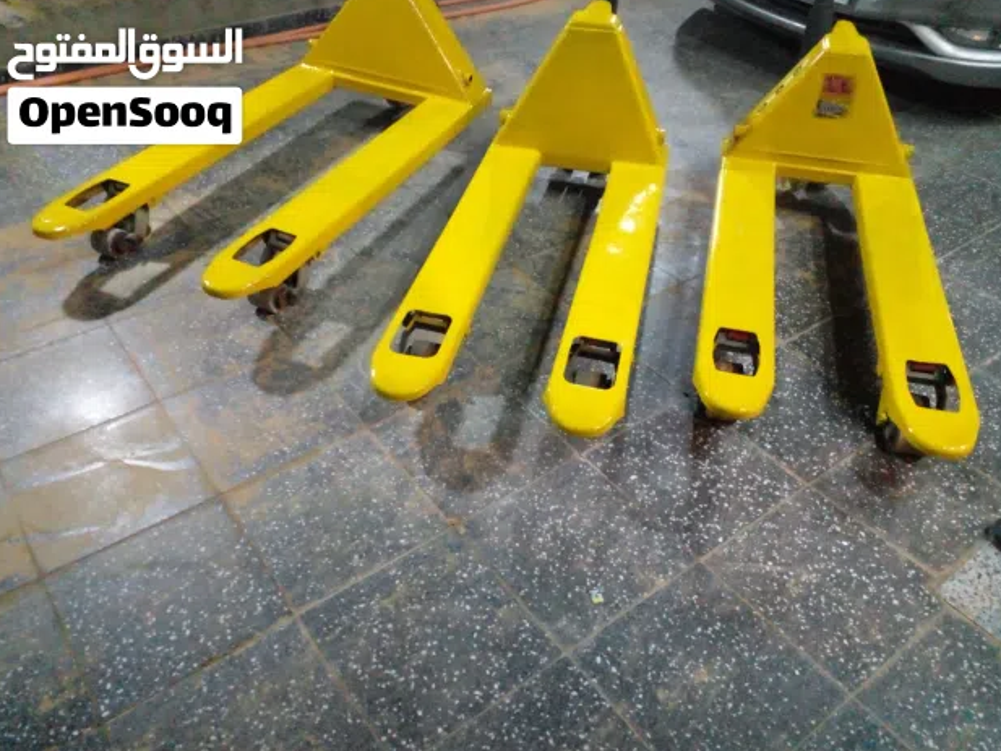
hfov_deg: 63.4
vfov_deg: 49.8
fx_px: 810
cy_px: 378
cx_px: 487
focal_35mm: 28
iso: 800
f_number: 1.9
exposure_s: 1/20
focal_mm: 3.6
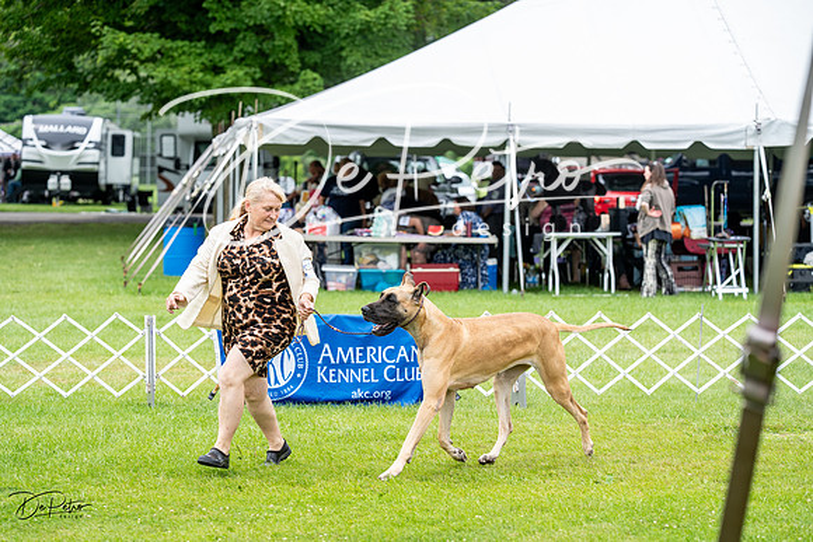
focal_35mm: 122
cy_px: 271
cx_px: 406
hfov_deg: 16.8
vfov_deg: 11.2
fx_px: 2756
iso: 400
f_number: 4.5
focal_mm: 122
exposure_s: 1/1000
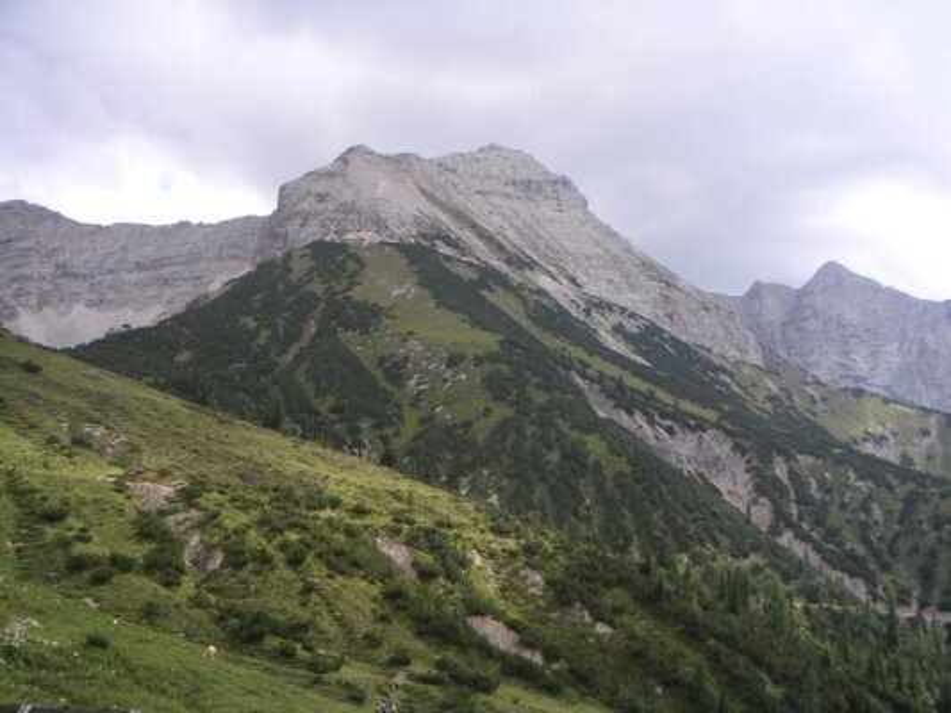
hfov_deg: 49.0
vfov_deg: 37.7
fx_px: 1044
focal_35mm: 38
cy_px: 356
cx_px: 476
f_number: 2.8
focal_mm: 6
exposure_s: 1/350
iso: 50
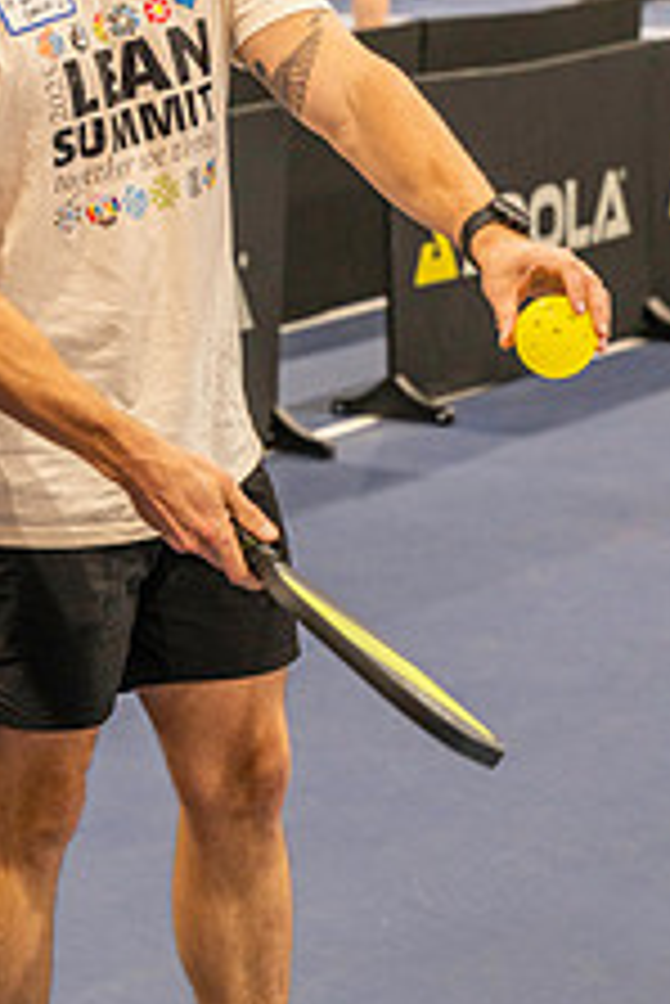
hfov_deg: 9.7
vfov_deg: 14.5
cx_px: 193
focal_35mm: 141
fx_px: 3930
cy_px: 198
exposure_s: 1/200
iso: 2500
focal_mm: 70
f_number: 4.5
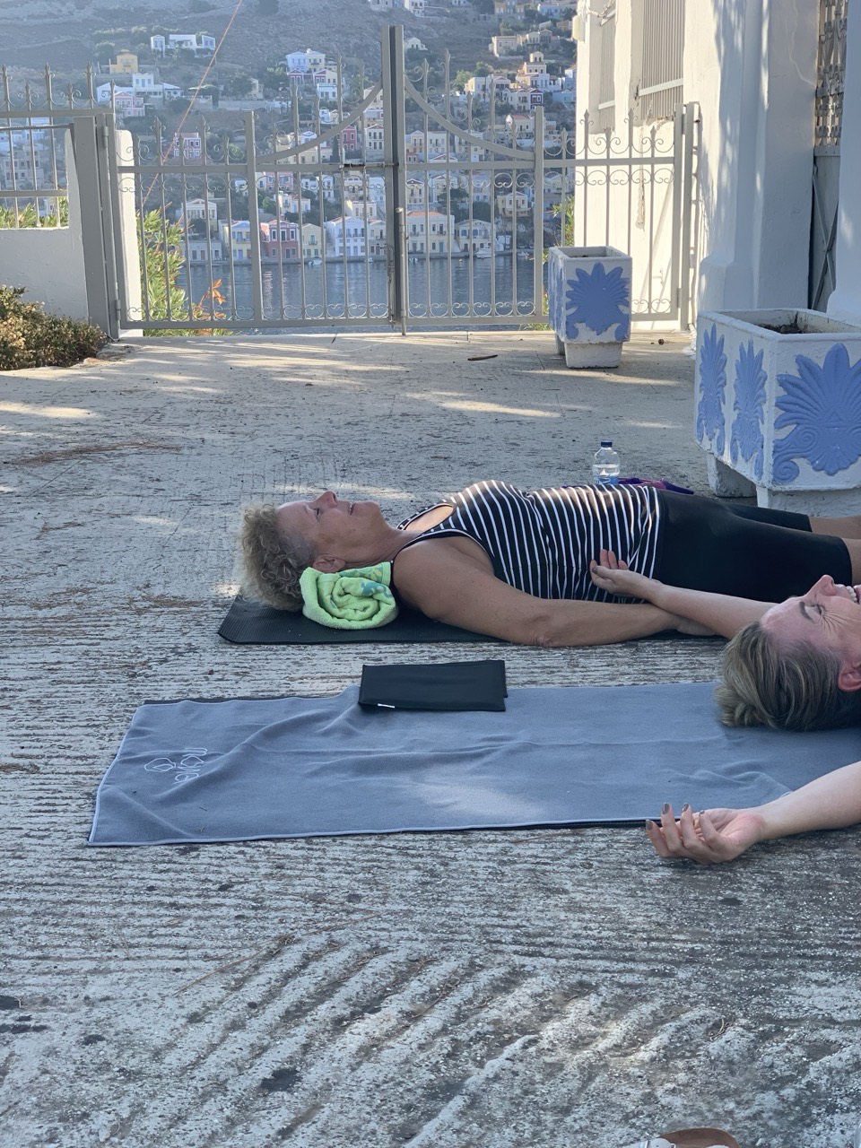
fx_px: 1725
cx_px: 430
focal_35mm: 52
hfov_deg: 28.0
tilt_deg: -12.6
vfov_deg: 36.8
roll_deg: +0.8
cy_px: 574
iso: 16
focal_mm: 6
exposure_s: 1/261
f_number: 2.4
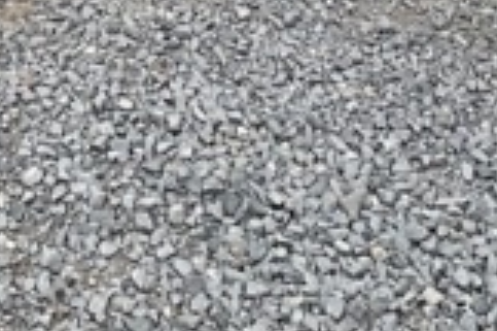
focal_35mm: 86
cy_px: -733
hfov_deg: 23.2
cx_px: 83
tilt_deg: +2.4
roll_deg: -0.4
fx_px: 1186
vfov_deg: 10.2
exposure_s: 1/1325
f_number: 1.8
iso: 32
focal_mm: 1.57
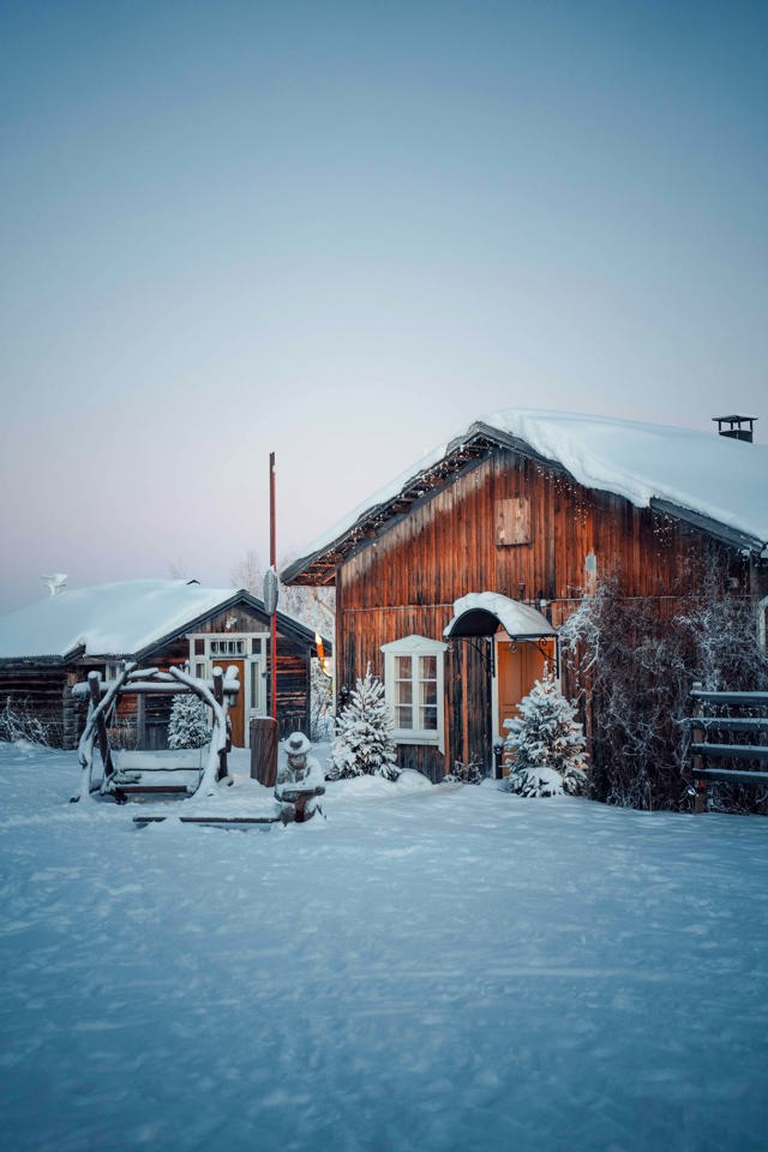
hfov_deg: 25.1
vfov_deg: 36.9
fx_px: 1728
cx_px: 384
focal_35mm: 54
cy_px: 576
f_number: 2.8
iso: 1250
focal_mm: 54
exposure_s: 1/800
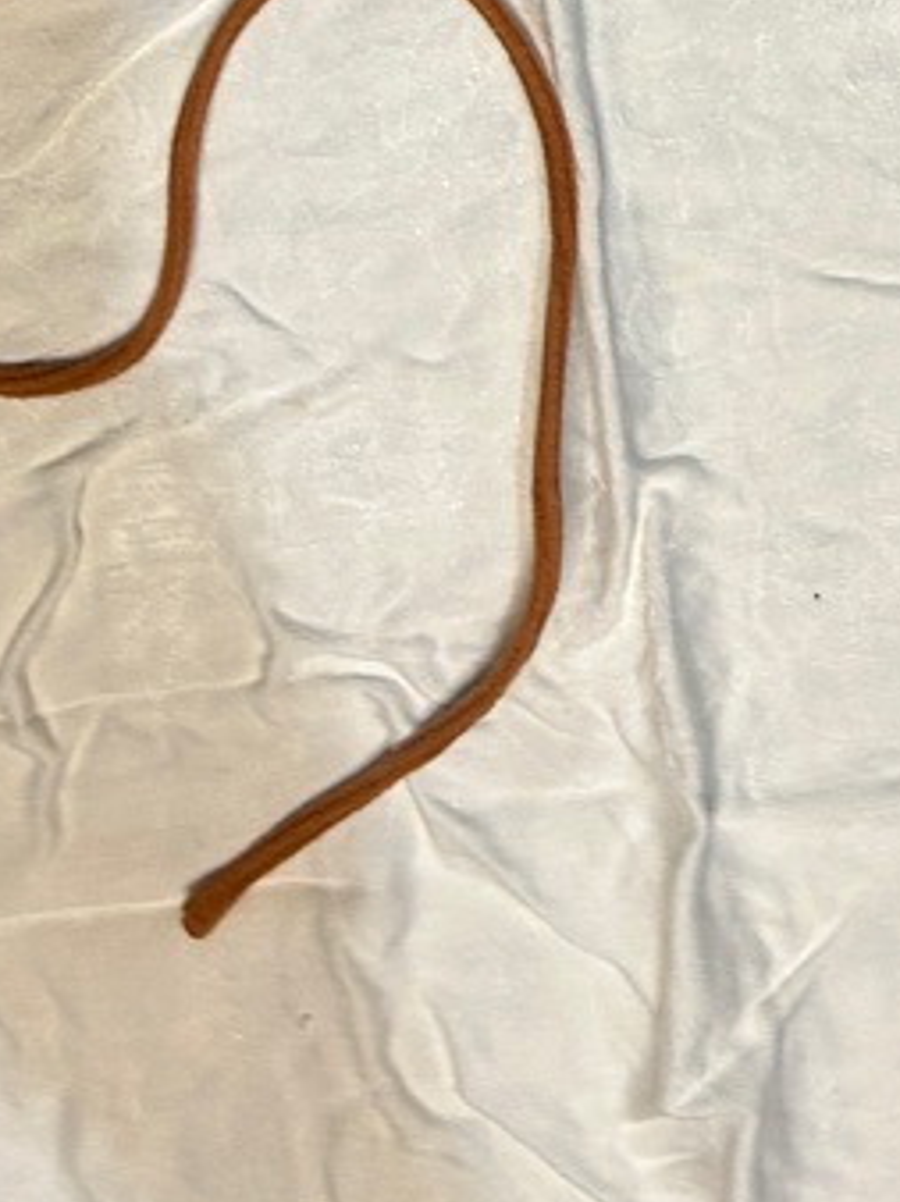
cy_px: -509
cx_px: 808
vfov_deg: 21.9
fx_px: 2673
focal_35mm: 77
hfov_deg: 18.8
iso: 100
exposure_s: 1/50
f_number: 1.5
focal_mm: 5.7
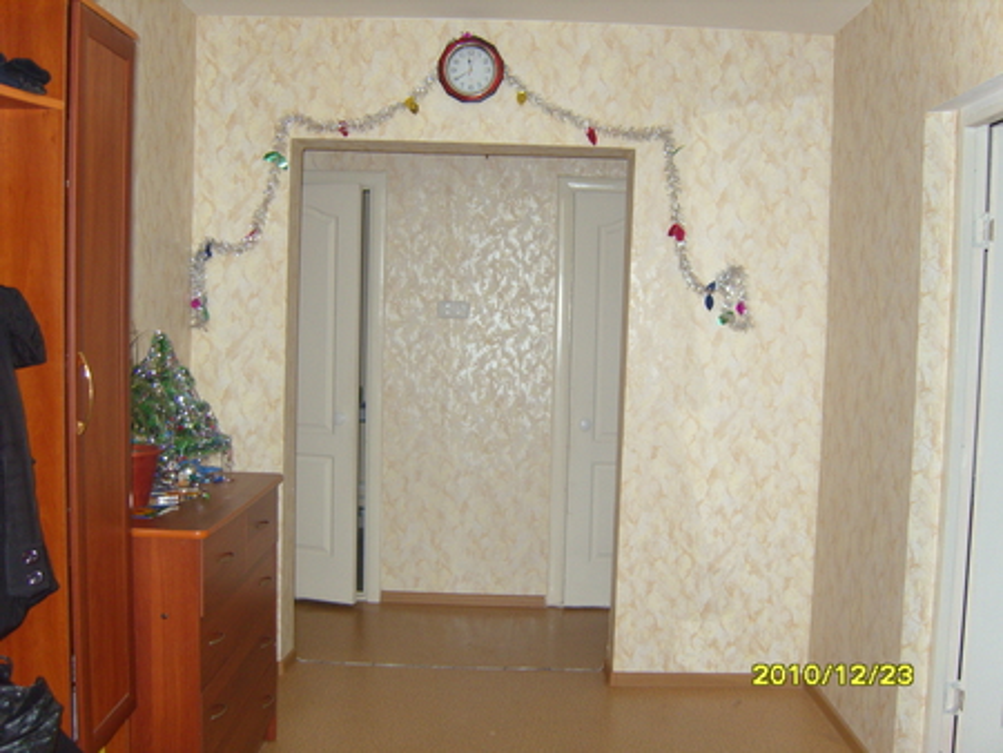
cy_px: 376
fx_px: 1015
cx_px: 502
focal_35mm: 35
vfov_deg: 40.7
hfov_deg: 52.6
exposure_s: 1/30
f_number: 2.8
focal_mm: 7.4
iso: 155
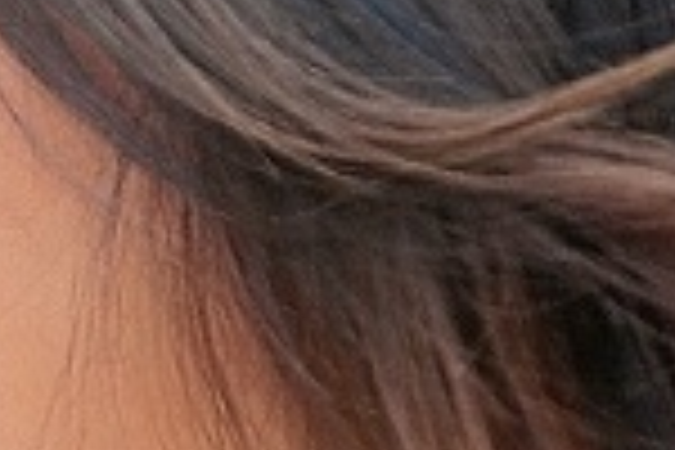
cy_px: 432
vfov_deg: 1.8
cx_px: -567
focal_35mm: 766
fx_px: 14361
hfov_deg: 2.7
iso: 400
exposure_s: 1/1000
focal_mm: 150
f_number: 3.2
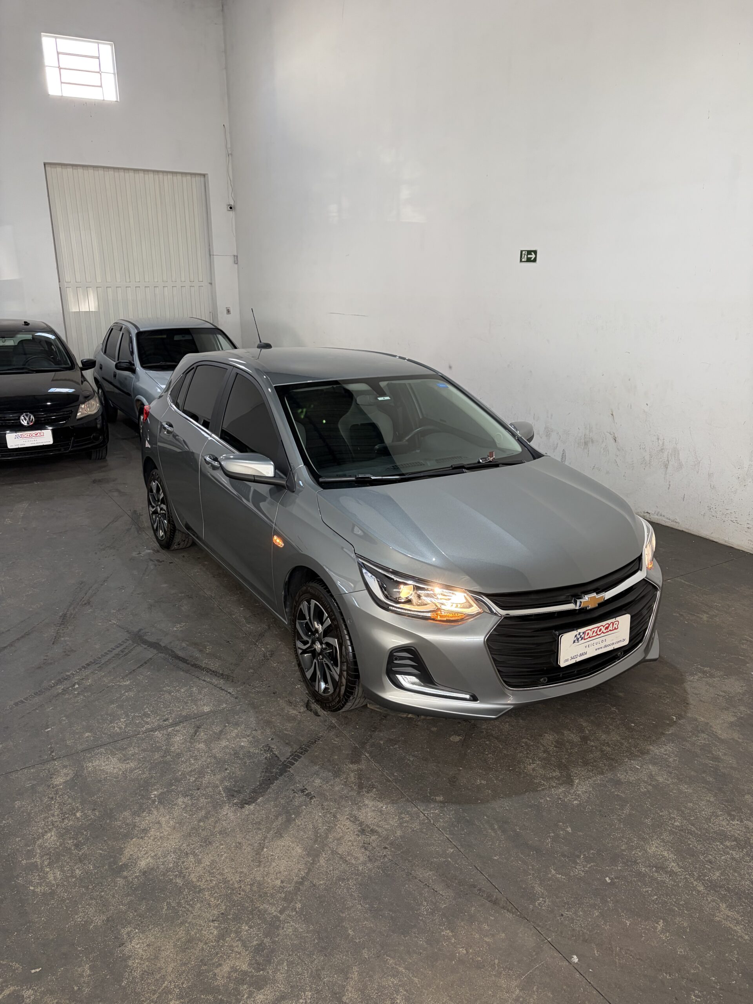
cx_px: 376
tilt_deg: -14.2
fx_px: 754
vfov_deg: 67.3
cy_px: 502
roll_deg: +0.8
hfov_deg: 53.1
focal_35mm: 26
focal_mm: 5.96
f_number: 1.6
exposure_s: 1/60
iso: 125
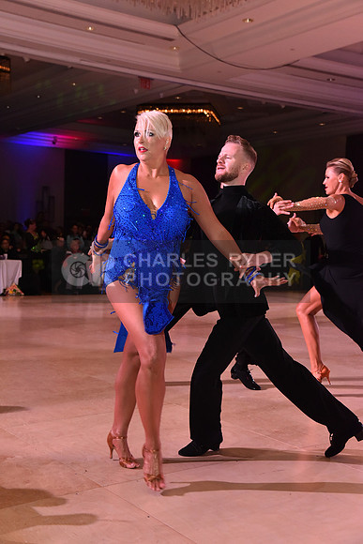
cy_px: 272
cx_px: 182
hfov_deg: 27.0
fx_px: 756
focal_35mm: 50
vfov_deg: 39.6
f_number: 6.3
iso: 2500
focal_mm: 50
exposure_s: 1/320
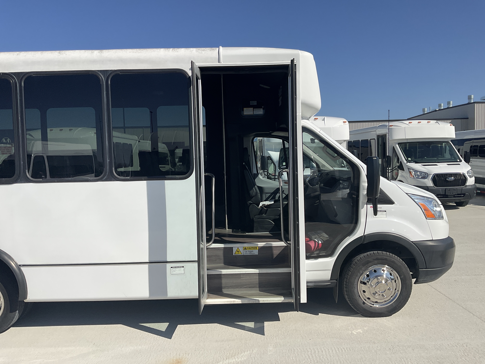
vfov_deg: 48.2
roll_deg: +1.0
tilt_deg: -3.4
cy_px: 182
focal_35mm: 29
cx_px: 242
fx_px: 406
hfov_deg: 61.7
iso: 25
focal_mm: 3
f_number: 1.8
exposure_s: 1/4785
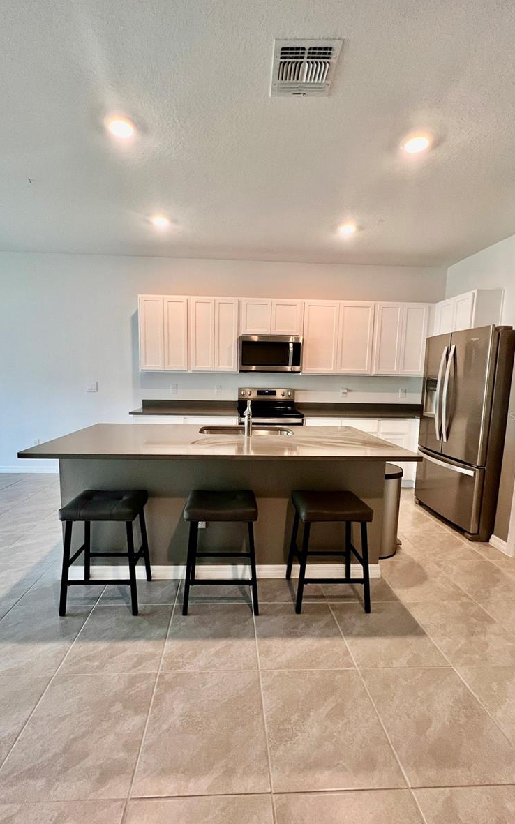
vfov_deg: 105.3
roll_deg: -0.6
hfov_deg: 78.6
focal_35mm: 14
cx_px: 245
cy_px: 416
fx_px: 314
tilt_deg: -5.7
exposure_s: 1/60
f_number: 1.8
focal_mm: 1.57
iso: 160
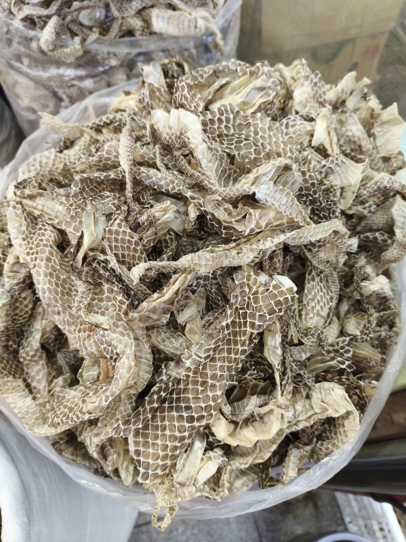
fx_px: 360
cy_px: 271
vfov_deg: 73.9
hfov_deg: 58.9
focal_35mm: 23
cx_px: 203
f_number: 1.6
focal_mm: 5.84
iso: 250
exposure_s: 1/50
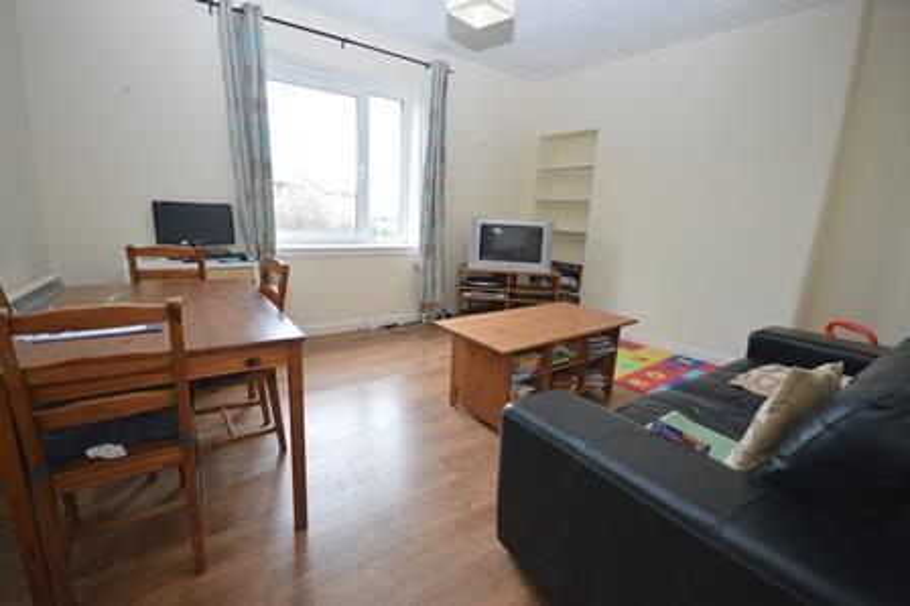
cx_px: 455
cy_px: 303
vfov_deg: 77.2
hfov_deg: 100.4
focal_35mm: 15
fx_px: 379
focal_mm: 10
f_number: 4
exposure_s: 1/60
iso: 1600
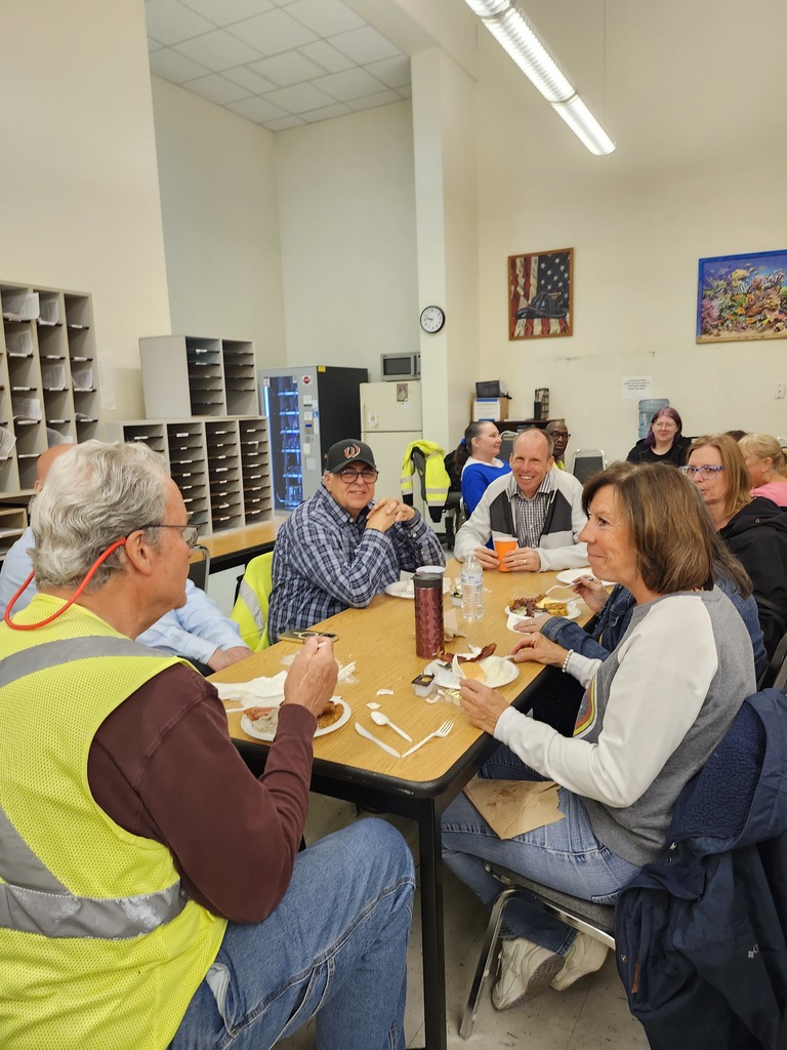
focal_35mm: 23
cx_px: 394
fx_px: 697
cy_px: 525
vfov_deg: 73.9
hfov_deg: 58.9
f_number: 1.8
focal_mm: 5.54
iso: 320
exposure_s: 1/120
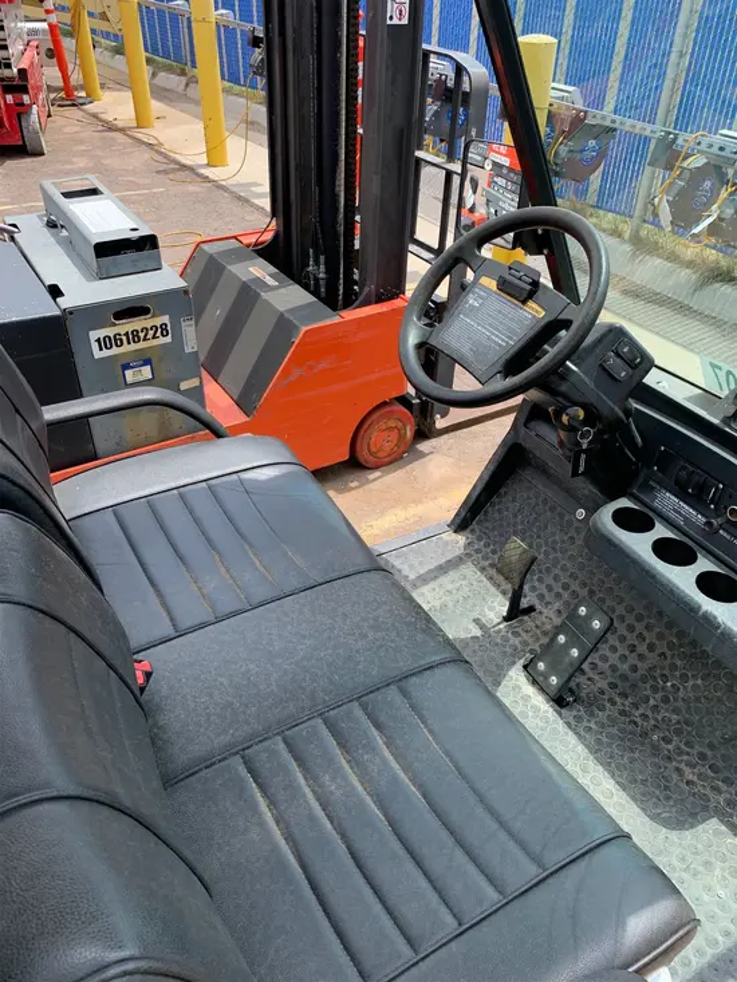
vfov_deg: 67.3
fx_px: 738
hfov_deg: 53.1
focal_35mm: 26
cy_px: 491
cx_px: 368
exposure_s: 1/664
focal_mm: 4.25
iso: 25
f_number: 1.8
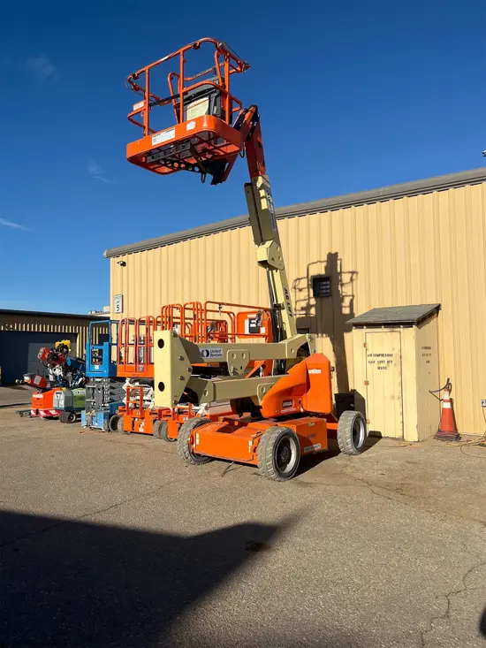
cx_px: 243
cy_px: 324
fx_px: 487
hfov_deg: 53.1
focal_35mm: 26
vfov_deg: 67.3
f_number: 1.6
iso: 50
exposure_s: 1/5076
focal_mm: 5.1
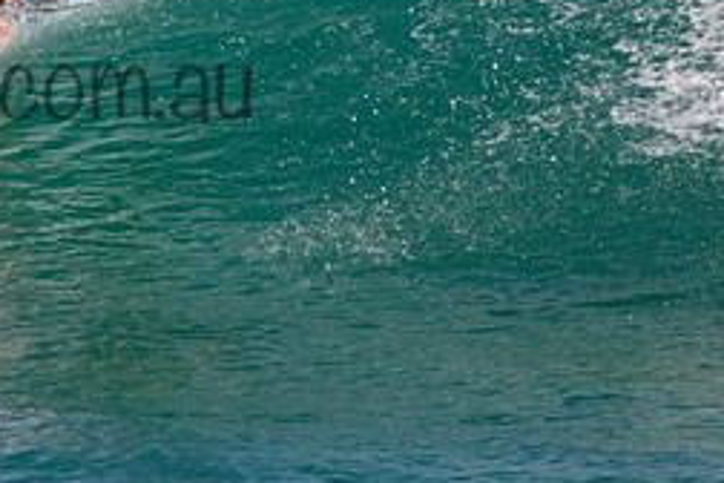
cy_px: -138
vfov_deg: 0.5
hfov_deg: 0.8
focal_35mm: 2525
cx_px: -5
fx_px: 50777
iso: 2200
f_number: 11
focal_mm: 800
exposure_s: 1/2000
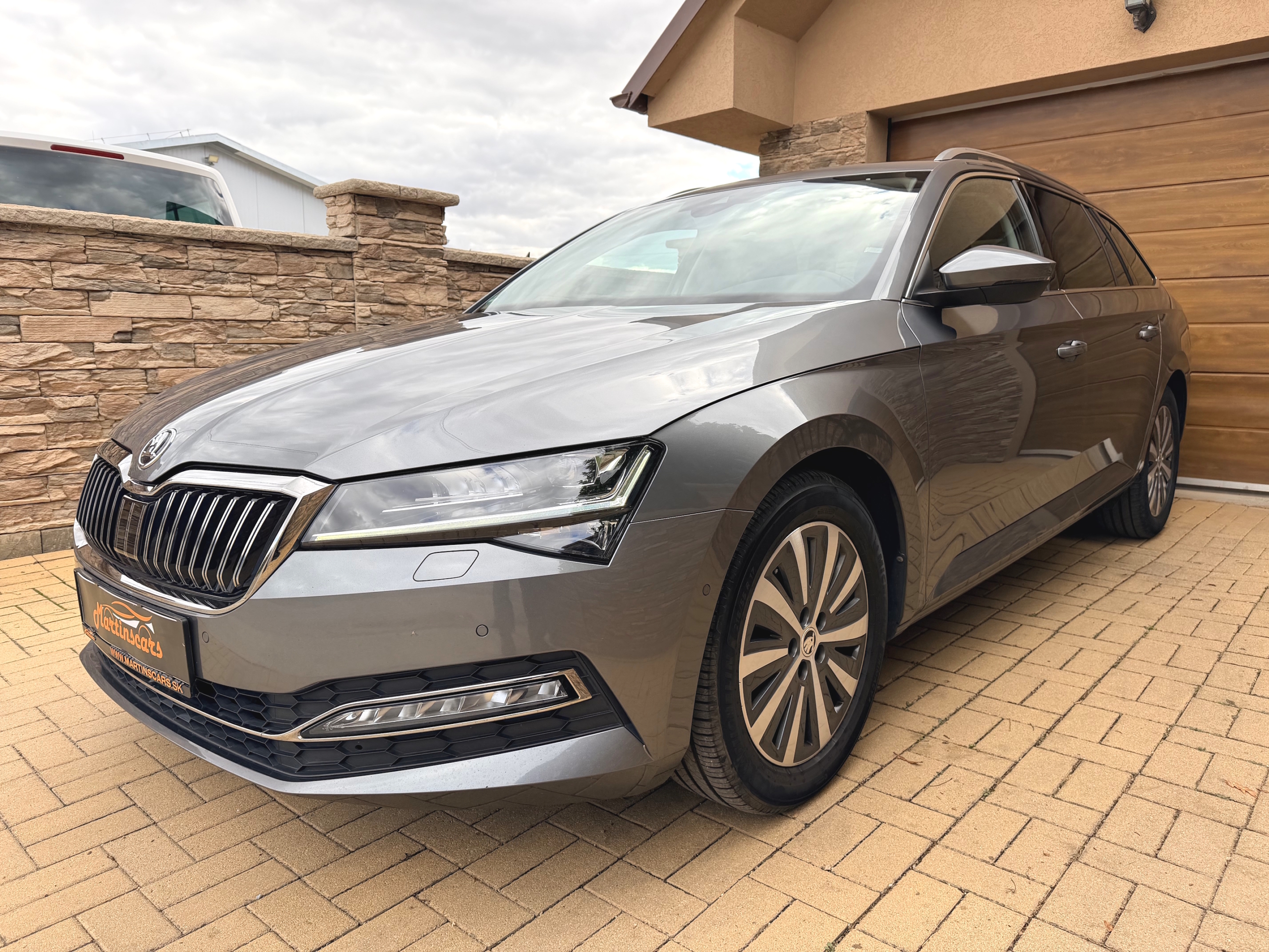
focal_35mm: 24
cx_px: 634
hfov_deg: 71.6
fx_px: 880
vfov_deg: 56.8
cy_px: 476
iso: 80
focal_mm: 6.76
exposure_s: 1/1046
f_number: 1.78
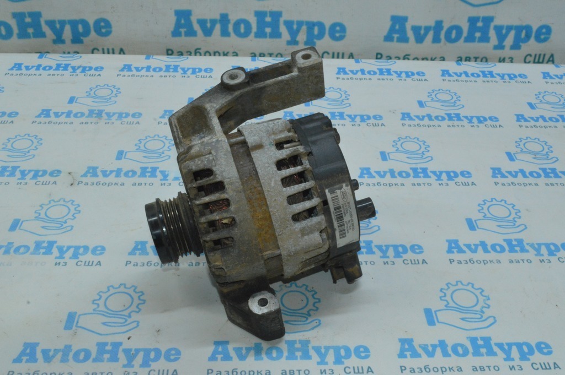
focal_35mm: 42
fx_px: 659
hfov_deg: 46.4
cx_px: 282
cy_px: 188
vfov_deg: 31.8
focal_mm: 28
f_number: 29
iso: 3600
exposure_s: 1/30
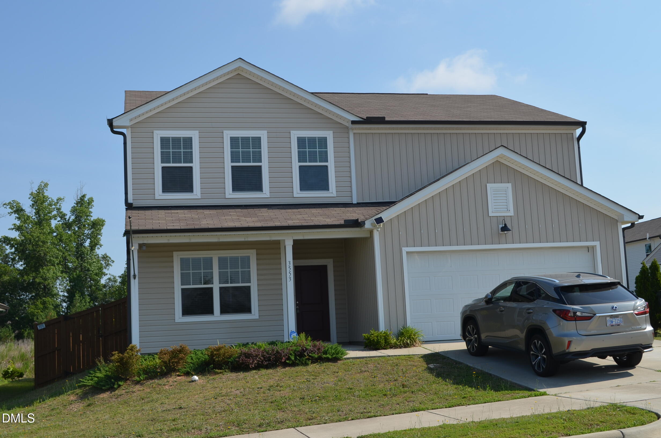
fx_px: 880
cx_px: 330
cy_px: 219
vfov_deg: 28.0
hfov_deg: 41.2
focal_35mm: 48
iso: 110
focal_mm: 32
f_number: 8
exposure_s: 1/250
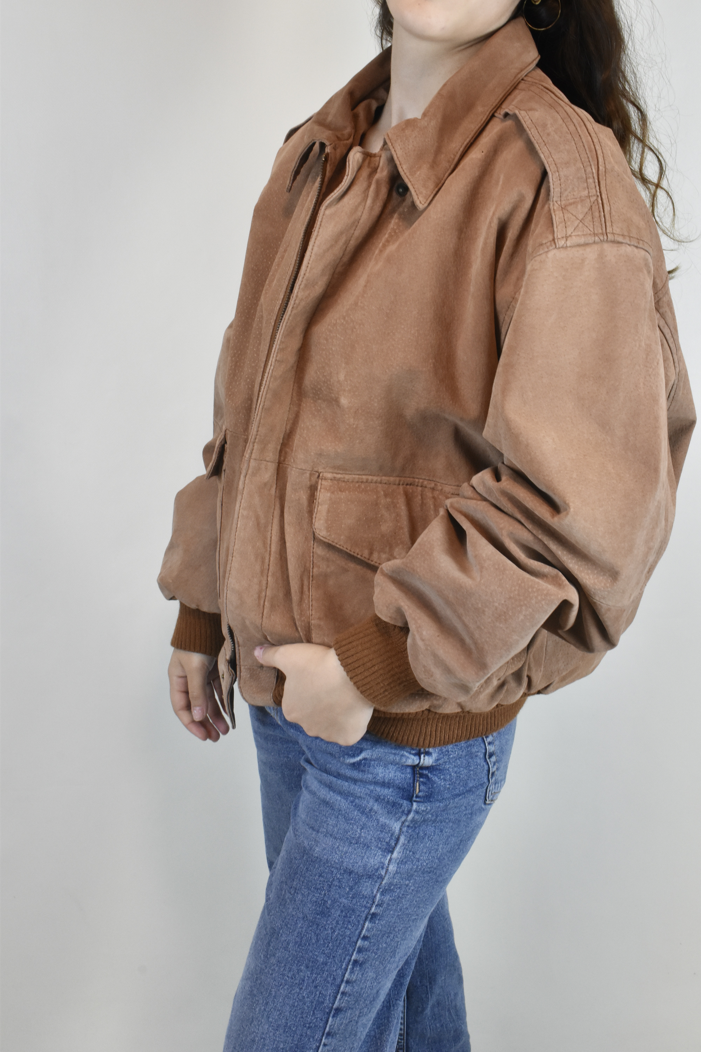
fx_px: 1490
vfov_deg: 38.9
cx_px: 350
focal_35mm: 51
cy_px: 526
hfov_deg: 26.5
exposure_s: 1/40
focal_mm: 34
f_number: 18
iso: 1600
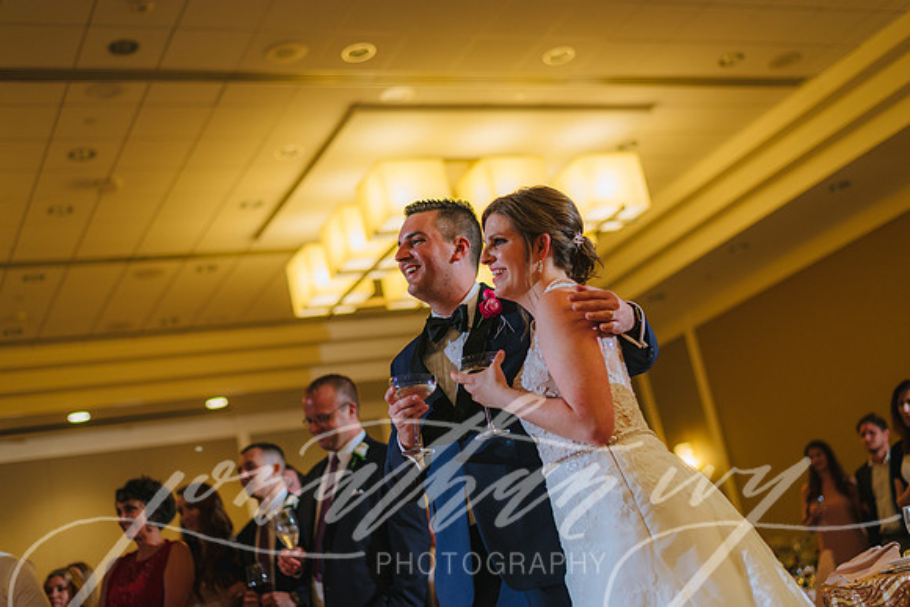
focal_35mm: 50
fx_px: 1264
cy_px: 304
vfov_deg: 27.0
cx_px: 455
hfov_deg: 39.6
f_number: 2.2
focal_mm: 50
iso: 400
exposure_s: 1/160
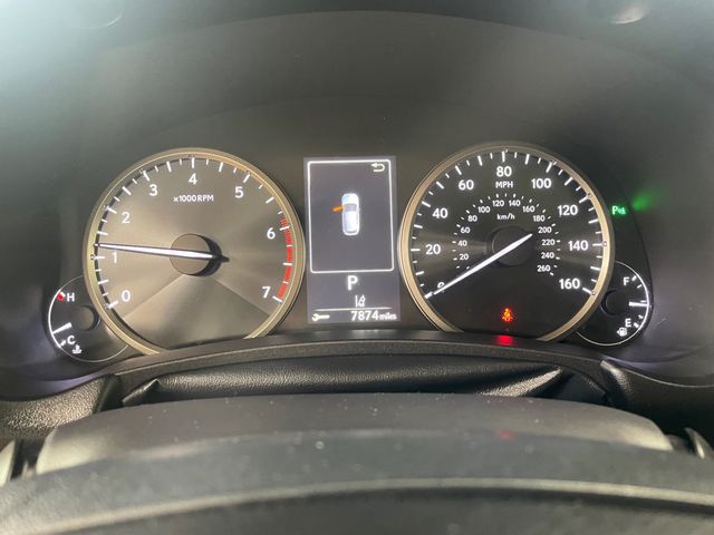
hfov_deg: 67.3
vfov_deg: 53.1
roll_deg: +0.5
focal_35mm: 26
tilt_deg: -19.8
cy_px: 268
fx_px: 536
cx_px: 357
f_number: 1.6
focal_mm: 4.2
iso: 400
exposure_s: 1/40
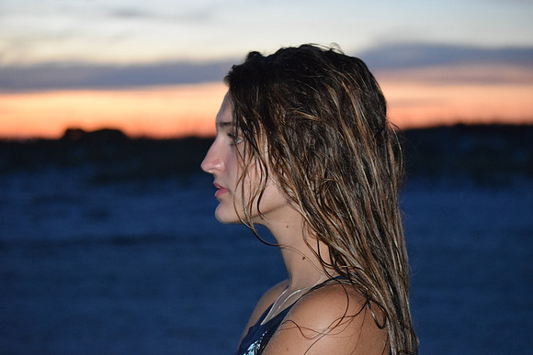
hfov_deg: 24.6
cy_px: 178
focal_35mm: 82
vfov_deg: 16.6
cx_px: 266
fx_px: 1222
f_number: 4
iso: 3200
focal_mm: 55
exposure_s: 1/10
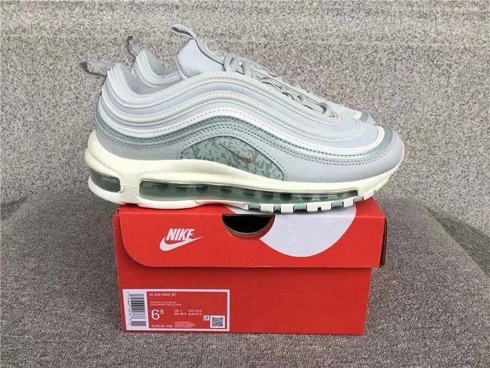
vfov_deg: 45.4
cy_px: 184
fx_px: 439
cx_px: 245
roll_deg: -0.9
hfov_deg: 58.4
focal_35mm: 31
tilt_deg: -19.7
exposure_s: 1/125
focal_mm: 3.3
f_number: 2.4
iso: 25
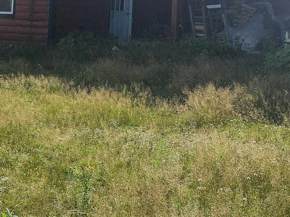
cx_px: 213
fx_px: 745
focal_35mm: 89
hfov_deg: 21.8
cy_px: -62
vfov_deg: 15.8
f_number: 1.8
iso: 25
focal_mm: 5.54
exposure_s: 1/4244
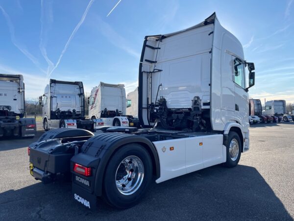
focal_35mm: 26
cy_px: 110
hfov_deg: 67.3
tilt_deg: +4.5
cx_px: 147
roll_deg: +0.5
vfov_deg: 53.1
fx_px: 221
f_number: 1.6
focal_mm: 4.2
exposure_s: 1/3040
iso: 32
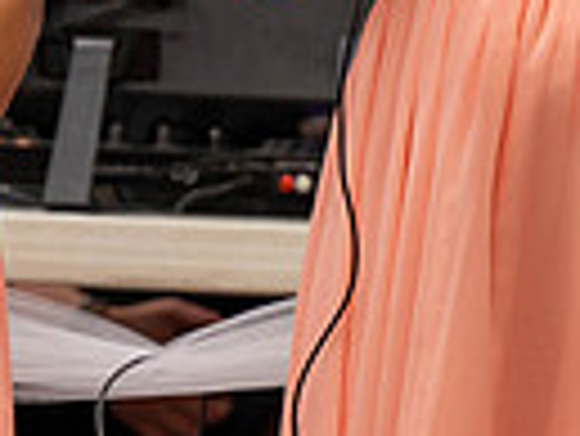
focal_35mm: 659
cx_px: 54
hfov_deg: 3.0
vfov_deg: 2.3
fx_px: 11052
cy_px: -17
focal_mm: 120
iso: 800
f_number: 2.8
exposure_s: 1/125
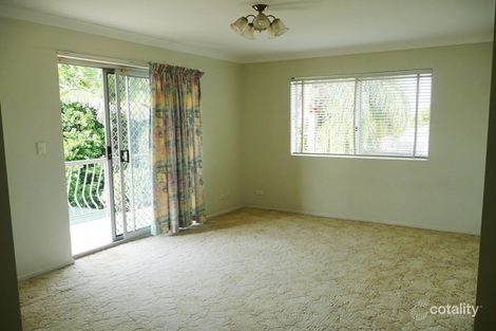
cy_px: 166
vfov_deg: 46.4
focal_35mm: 28
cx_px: 248
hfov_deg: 65.5
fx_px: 386
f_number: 3.3
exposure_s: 1/100
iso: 100
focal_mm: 4.6
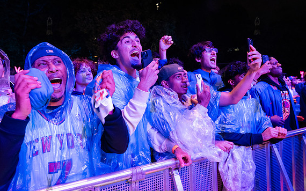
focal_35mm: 28
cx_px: 153
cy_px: 103
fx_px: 233
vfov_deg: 44.5
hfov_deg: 66.5
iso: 6400
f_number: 3.5
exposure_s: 1/200
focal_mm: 27
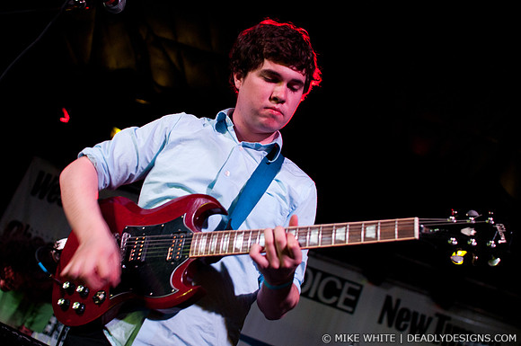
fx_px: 650
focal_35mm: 45
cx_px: 260
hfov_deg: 43.7
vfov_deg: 29.8
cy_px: 173
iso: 1000
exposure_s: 1/80
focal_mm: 30
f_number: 2.8
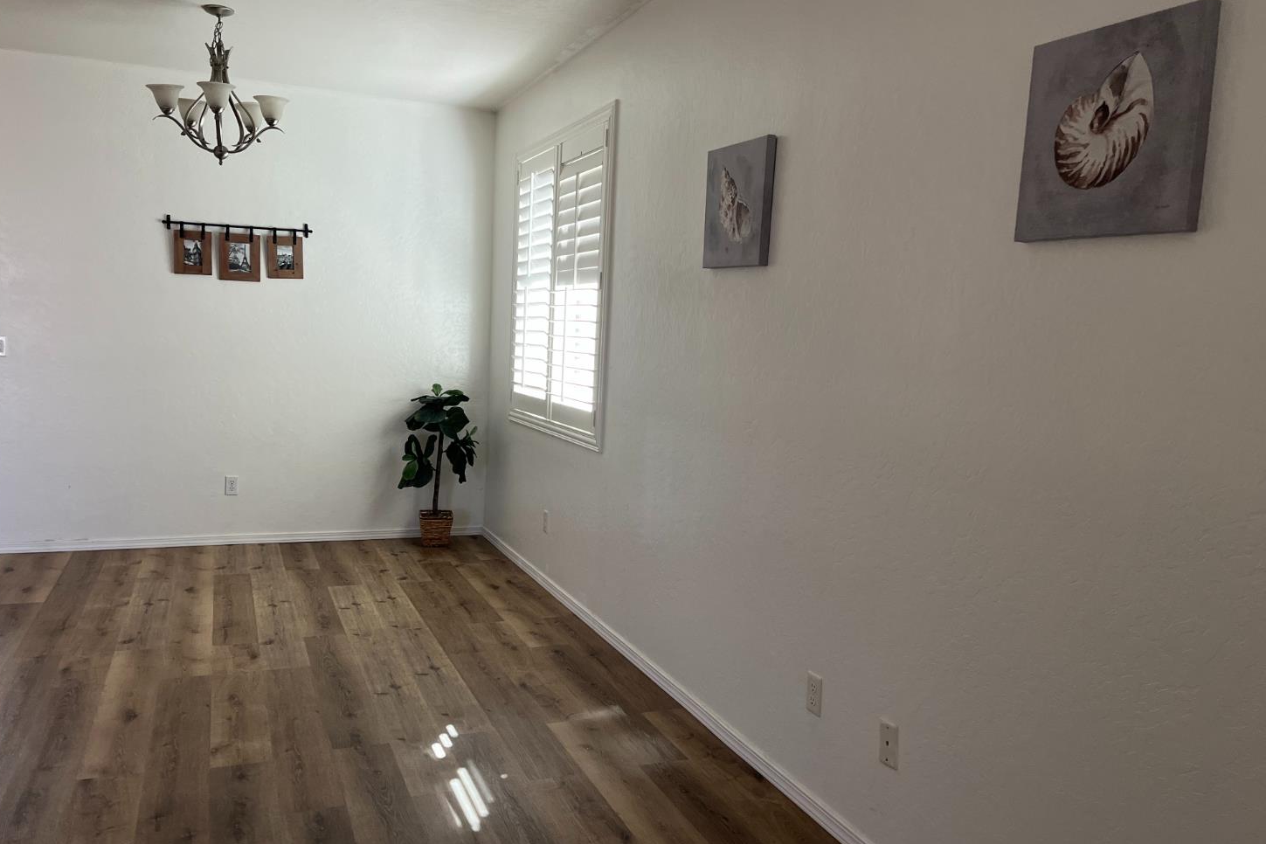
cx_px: 614
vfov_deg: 46.4
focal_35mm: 28
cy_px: 422
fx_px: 985
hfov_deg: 65.5
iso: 125
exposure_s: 1/102
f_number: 1.6
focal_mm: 5.1
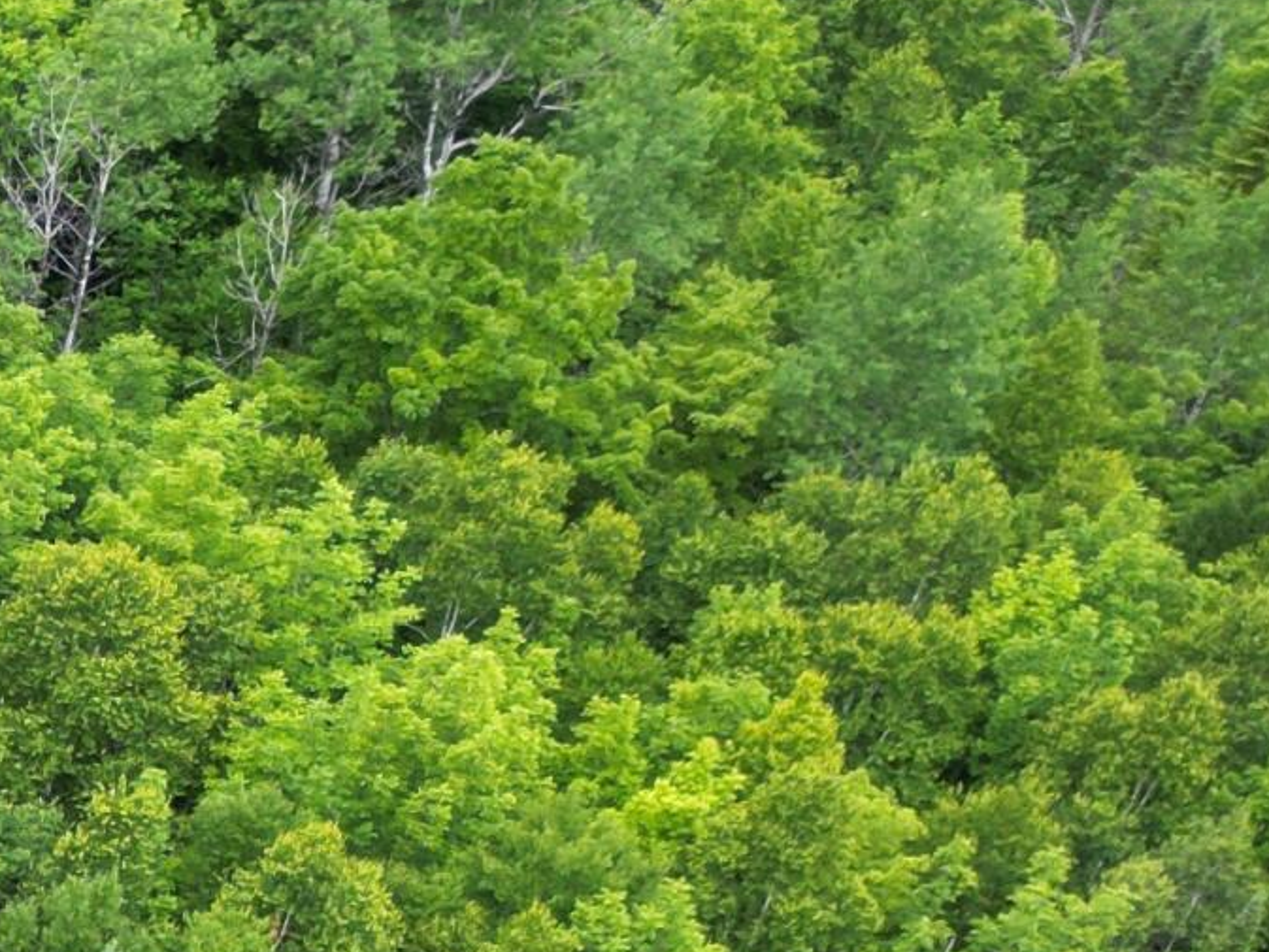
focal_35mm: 107
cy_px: 1404
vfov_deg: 13.1
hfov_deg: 14.4
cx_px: -1473
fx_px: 3923
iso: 100
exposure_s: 1/500
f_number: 1.7
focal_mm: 6.72
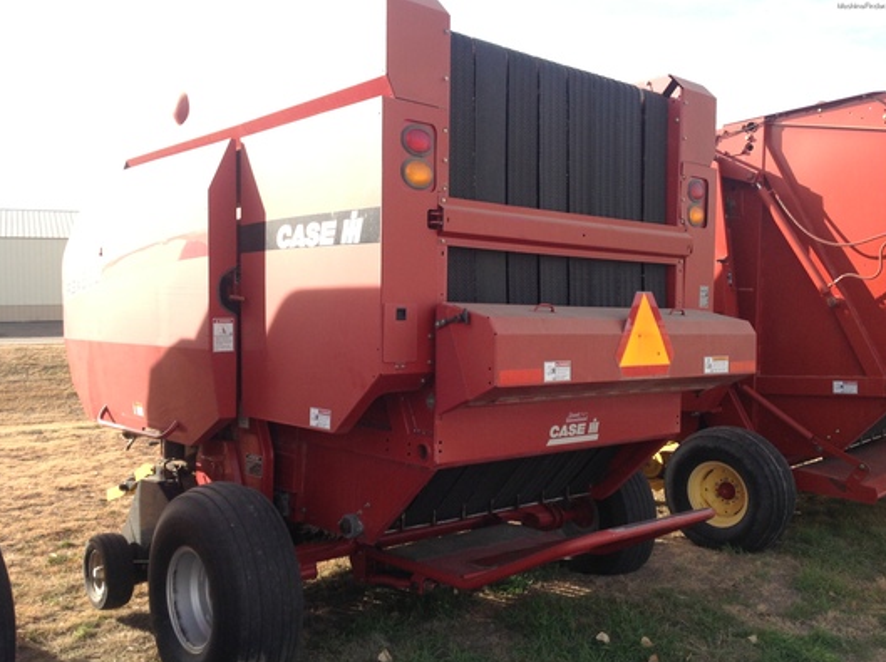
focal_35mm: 36
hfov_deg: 51.4
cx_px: 444
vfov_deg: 39.6
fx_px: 920
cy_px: 339
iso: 50
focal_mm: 4.28
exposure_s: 1/719
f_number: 2.4
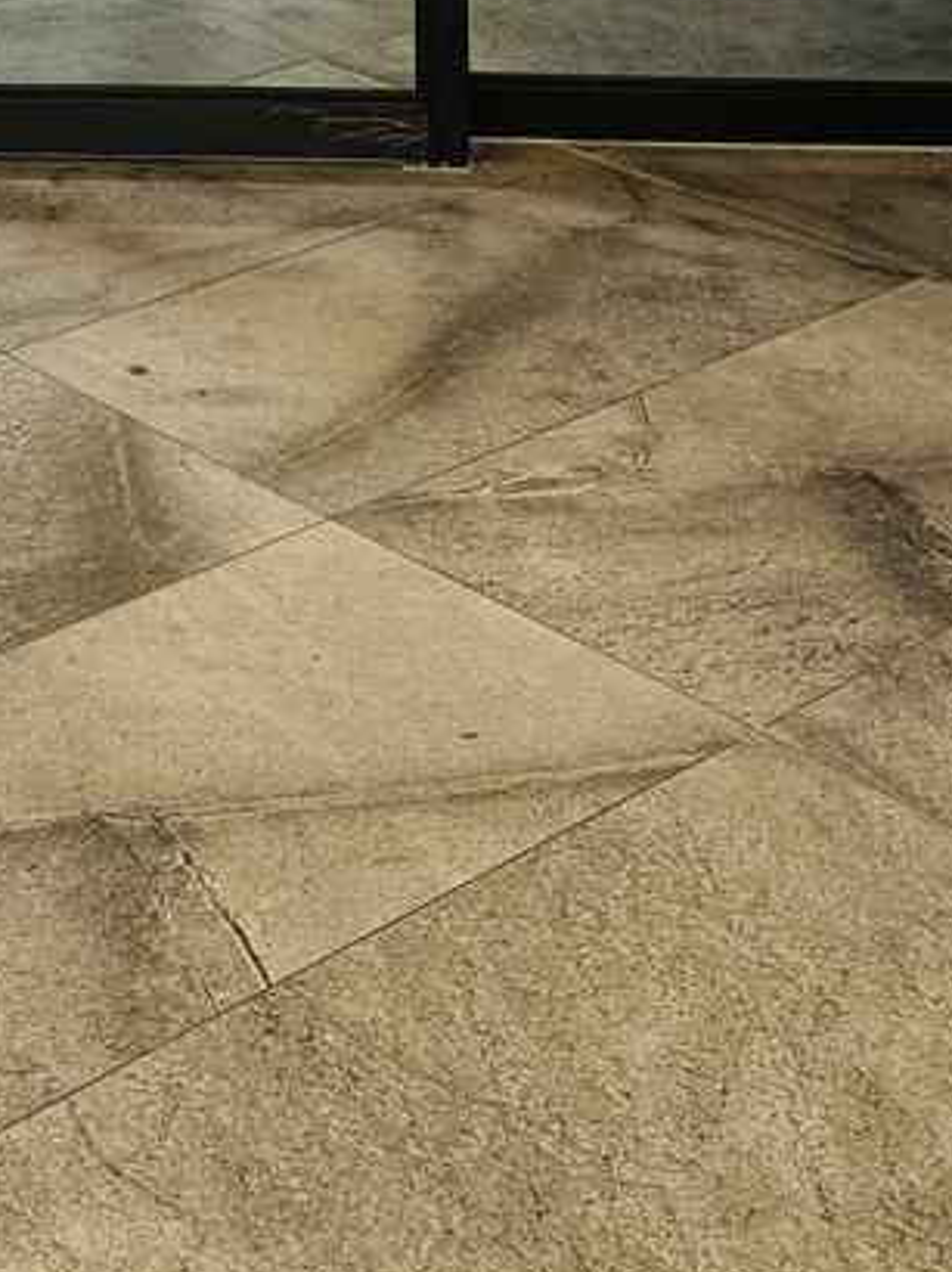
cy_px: -683
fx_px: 3010
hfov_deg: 17.3
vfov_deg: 20.2
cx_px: -127
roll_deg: +0.0
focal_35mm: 82
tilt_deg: -3.6
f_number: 1.78
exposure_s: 1/50
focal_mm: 6.76
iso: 250
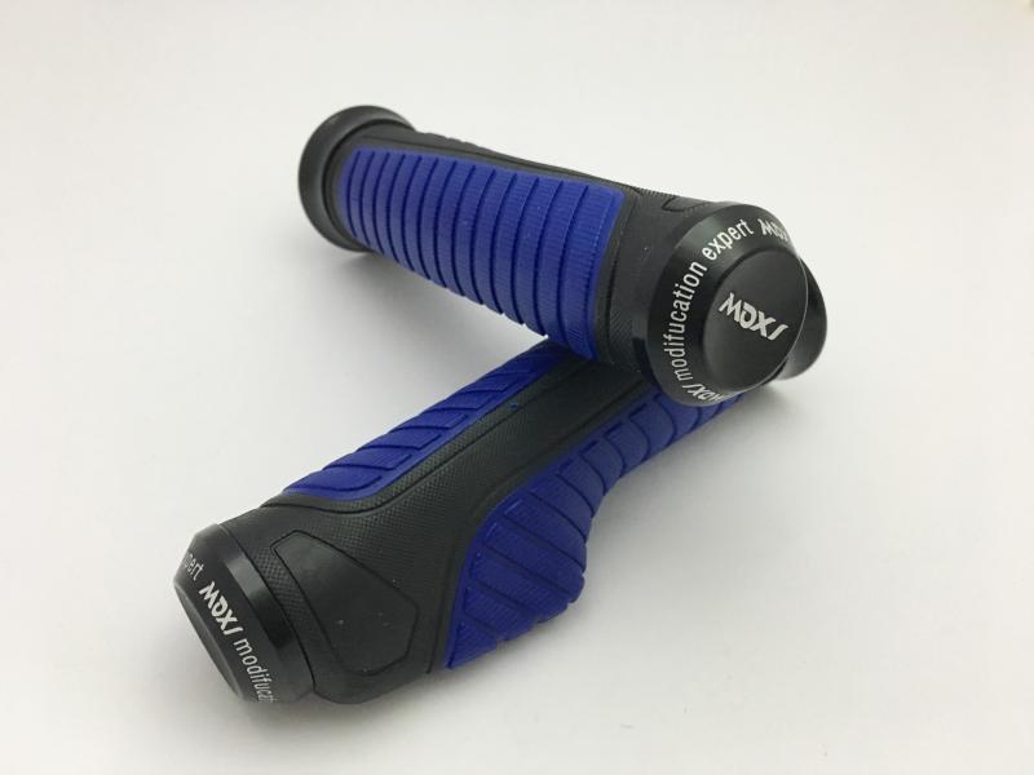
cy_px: 388
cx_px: 517
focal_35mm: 29
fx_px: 866
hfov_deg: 61.7
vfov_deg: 48.2
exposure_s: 1/30
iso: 160
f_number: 2.2
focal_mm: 4.15
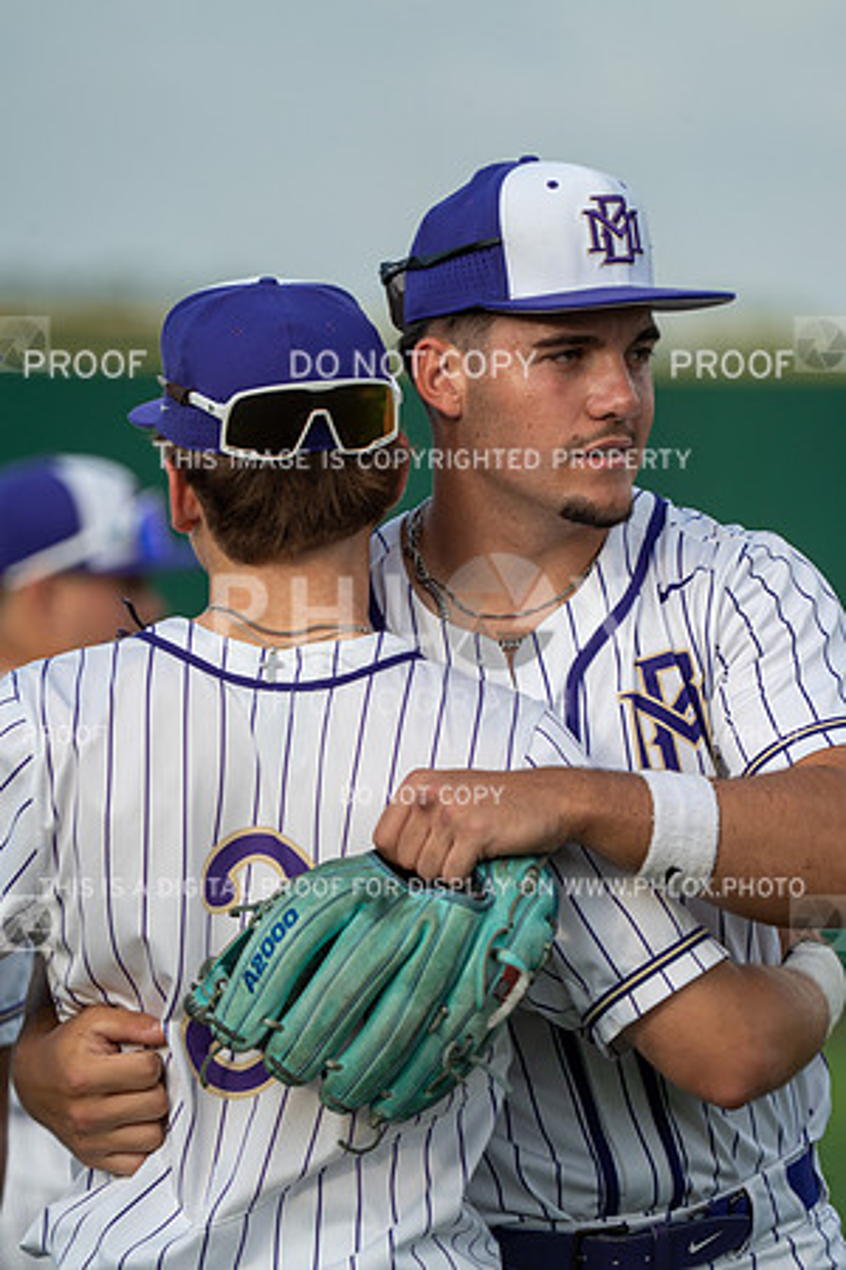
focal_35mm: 474
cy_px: 635
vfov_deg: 4.3
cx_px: 423
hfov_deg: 2.9
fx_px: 16707
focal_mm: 474
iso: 800
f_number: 6.3
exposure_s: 1/1250
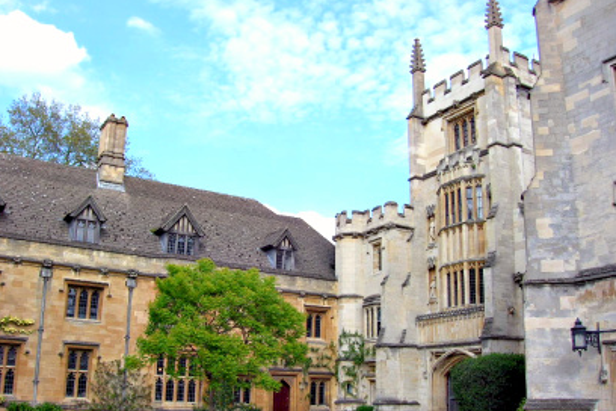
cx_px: 306
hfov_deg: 53.1
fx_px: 616
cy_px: 226
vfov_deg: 36.8
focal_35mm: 36
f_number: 4.9
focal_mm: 5.7
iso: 50
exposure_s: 1/220
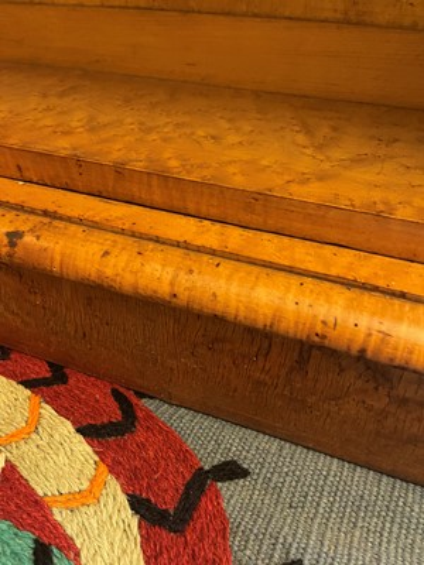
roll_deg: -0.9
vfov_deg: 69.4
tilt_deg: -38.3
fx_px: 408
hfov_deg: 54.9
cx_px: 212
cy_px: 282
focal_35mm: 25
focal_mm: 5.1
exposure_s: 1/25
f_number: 1.6
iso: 500
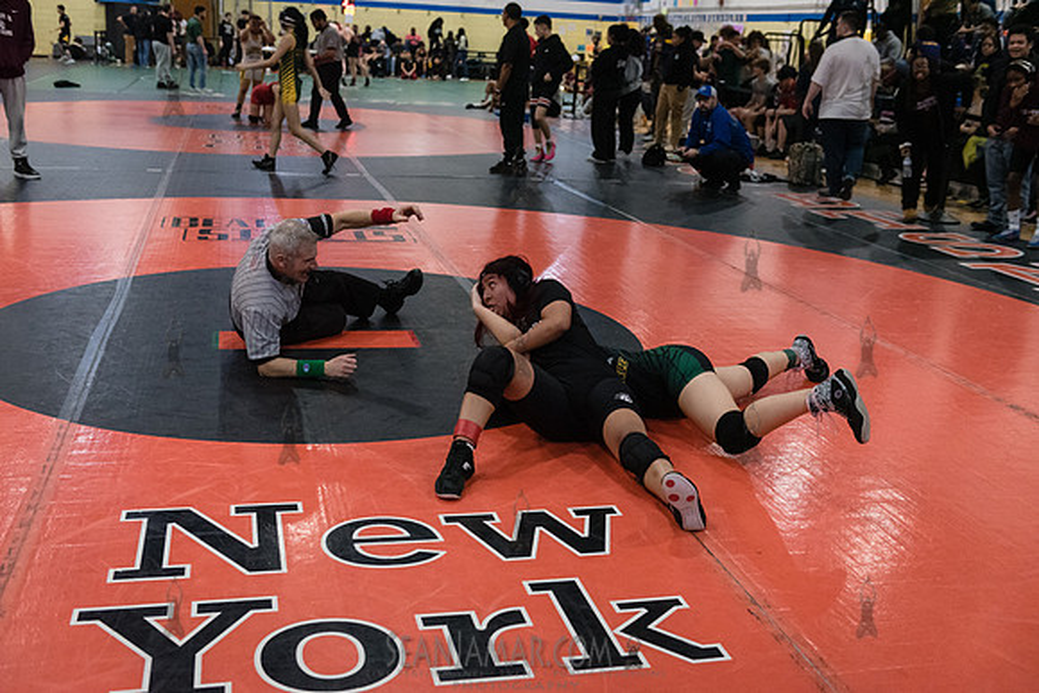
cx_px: 520
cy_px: 346
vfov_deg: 33.4
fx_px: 1155
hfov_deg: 48.4
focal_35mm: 40
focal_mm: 40
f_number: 3.2
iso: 8000
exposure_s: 1/640
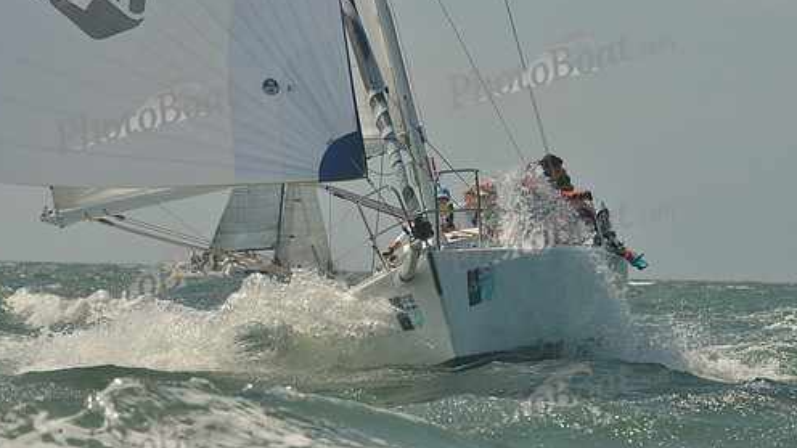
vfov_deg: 5.0
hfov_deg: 8.8
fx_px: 5178
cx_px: 366
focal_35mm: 245
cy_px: 173
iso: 280
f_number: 10
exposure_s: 1/1250
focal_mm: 200
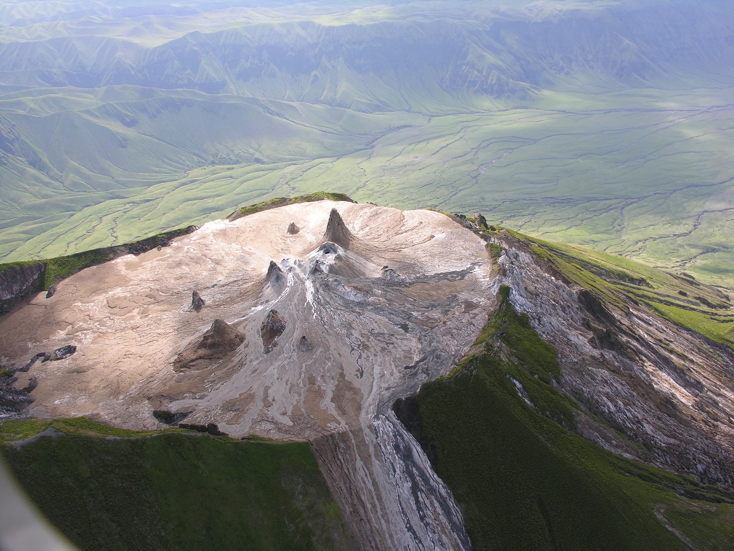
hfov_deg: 52.6
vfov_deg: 40.7
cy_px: 276
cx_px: 367
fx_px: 742
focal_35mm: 35
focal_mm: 8.9
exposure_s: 1/125
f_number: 6.3
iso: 50
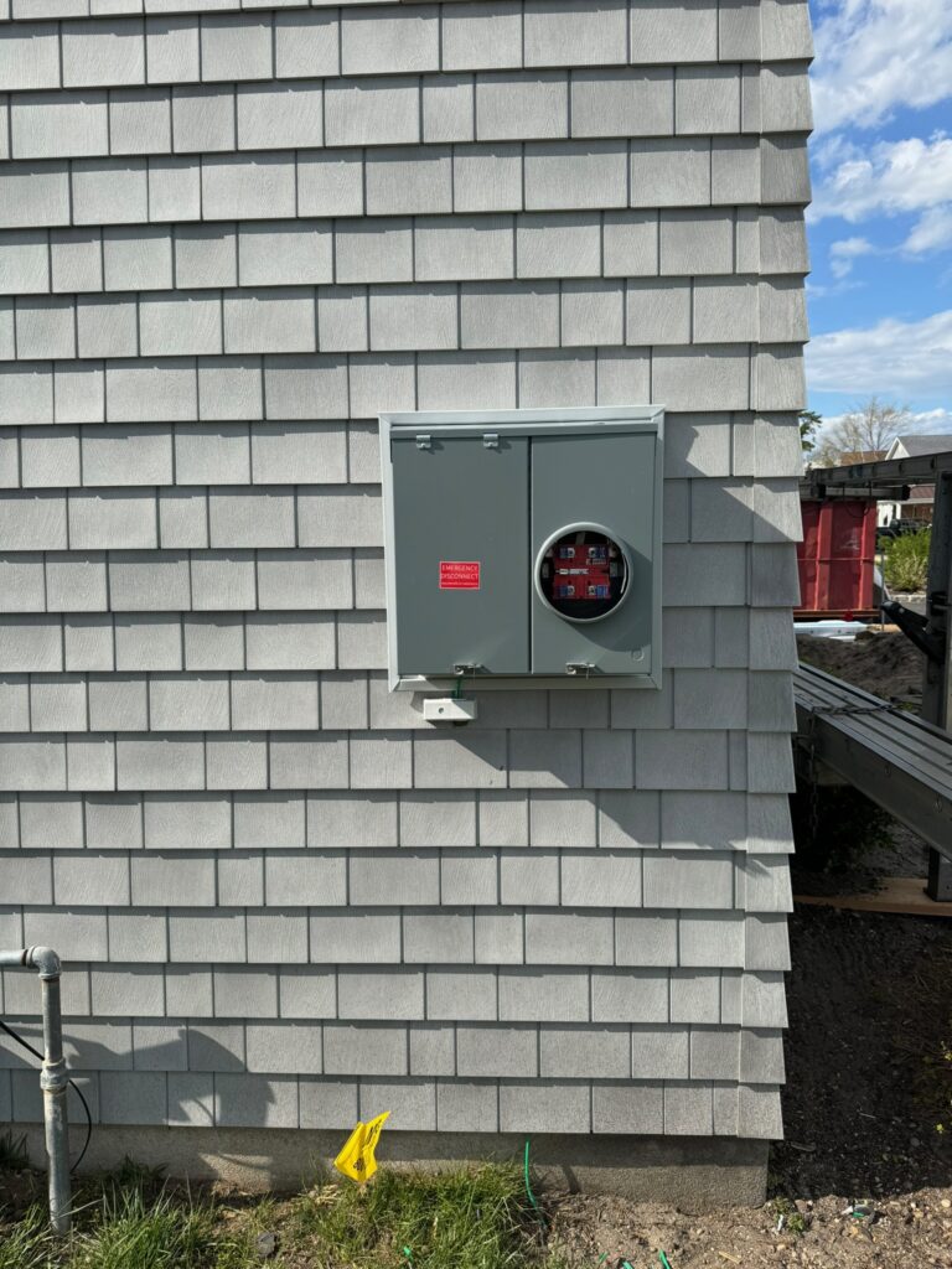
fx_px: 880
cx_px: 476
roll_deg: +1.0
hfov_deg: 56.8
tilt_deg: -6.5
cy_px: 634
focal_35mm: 24
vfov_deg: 71.6
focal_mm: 6.76
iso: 80
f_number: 1.78
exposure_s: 1/3413
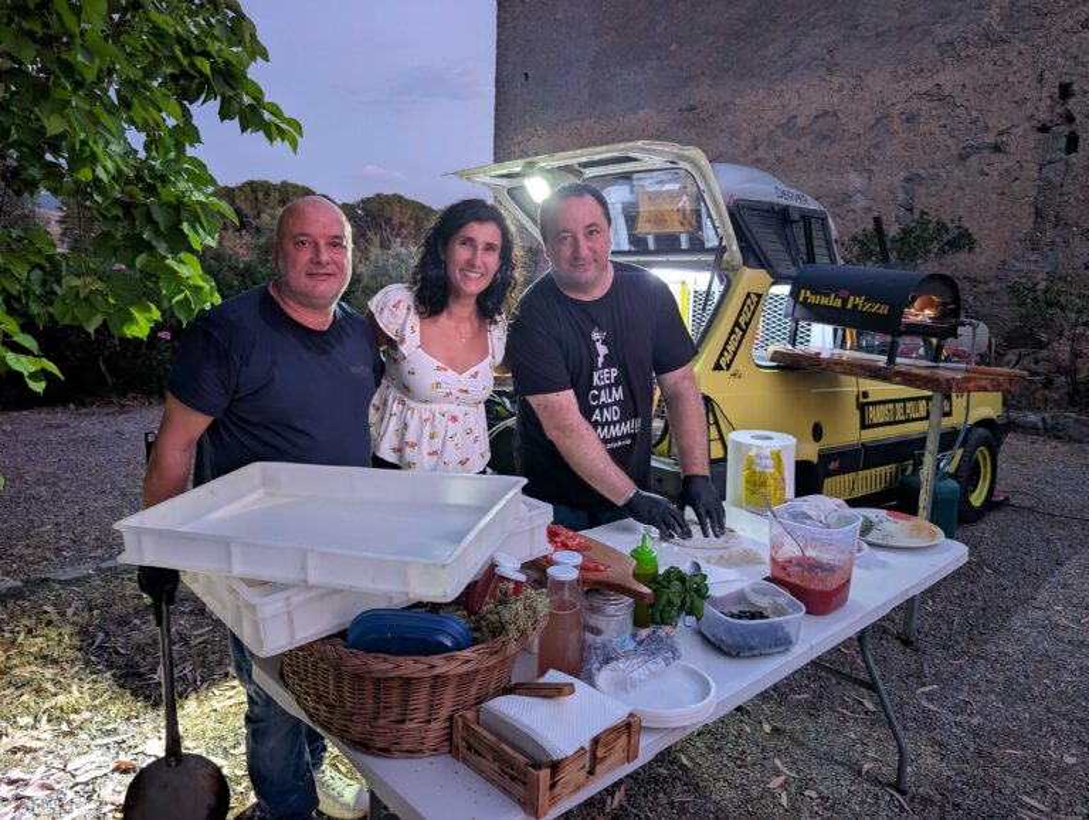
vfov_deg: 56.9
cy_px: 410
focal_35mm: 24
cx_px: 544
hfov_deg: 71.5
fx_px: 756
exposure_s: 1/28.2
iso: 317
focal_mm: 6.9
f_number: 1.68
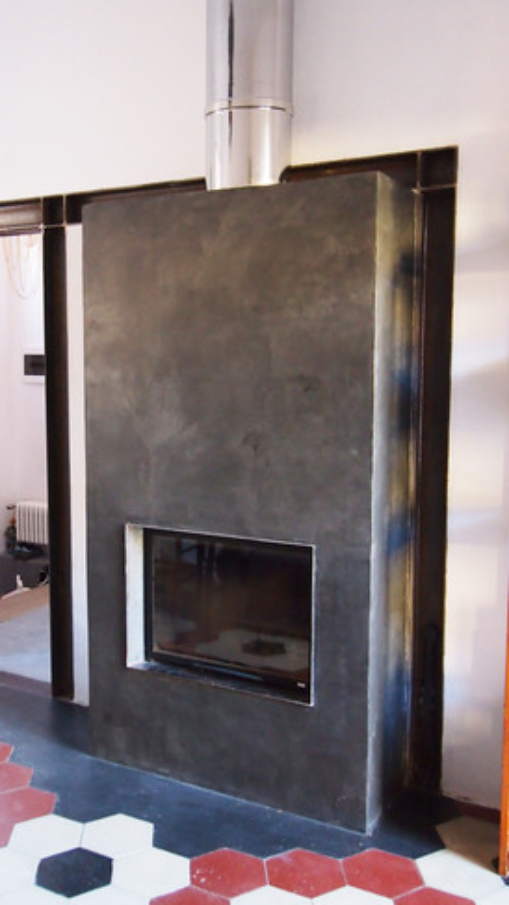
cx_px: 164
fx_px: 912
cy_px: 452
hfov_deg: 30.9
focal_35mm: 38
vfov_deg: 52.8
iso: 1600
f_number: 3.7
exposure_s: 1/15
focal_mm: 17
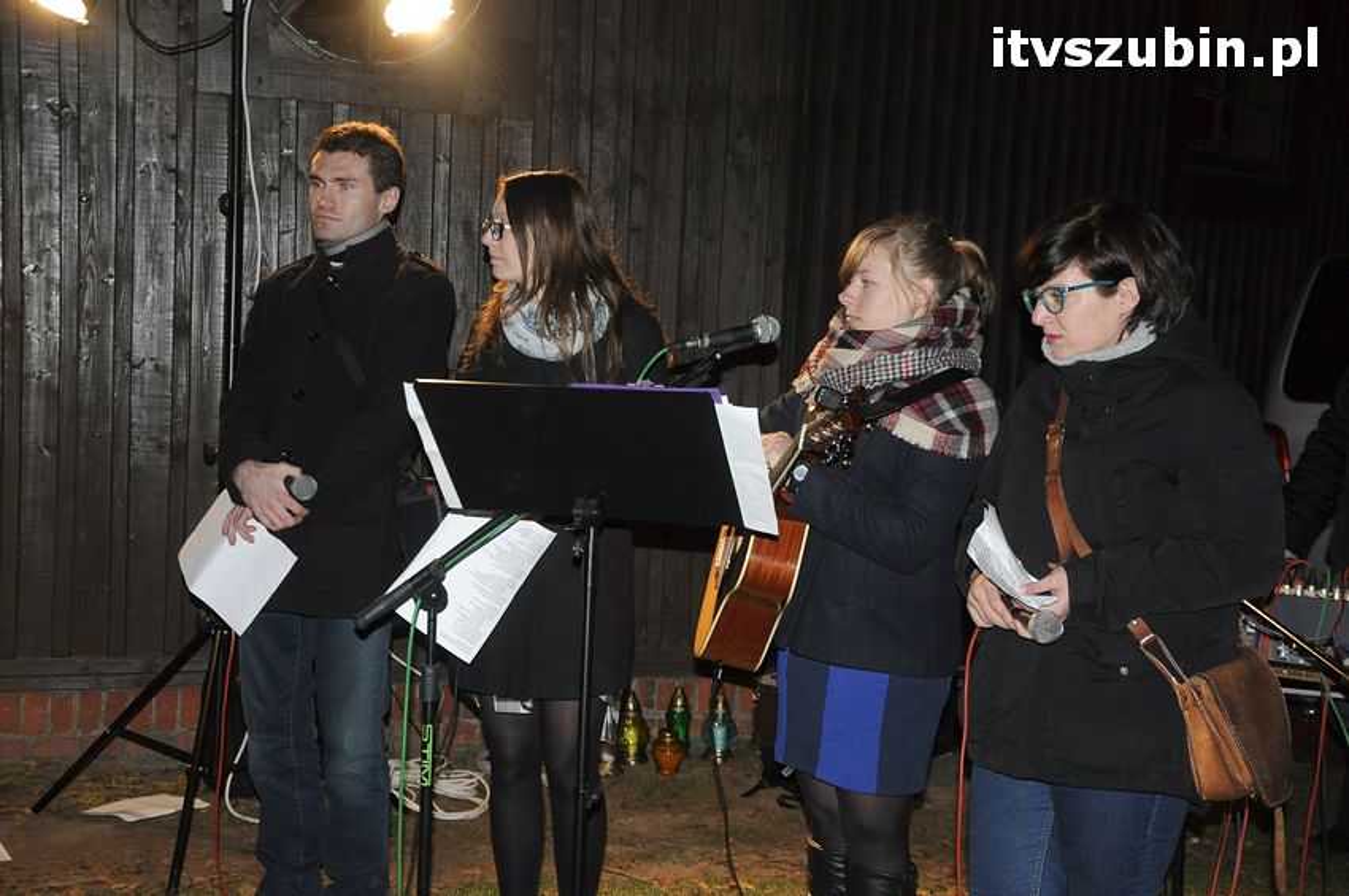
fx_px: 1909
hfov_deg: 38.9
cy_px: 448
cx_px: 674
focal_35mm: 51
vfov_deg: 26.4
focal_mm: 34
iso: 800
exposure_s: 1/60
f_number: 4.2
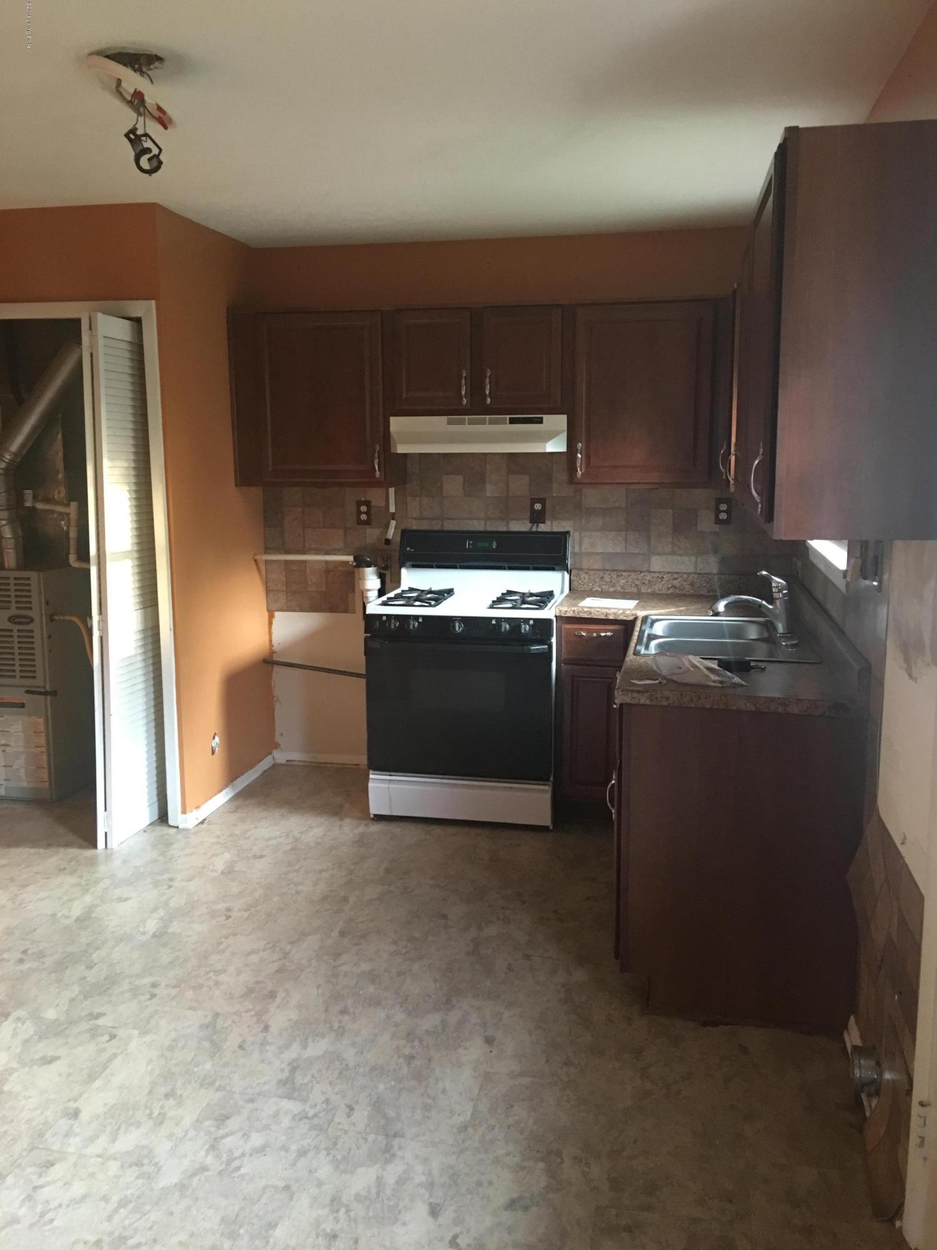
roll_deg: +0.2
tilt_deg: -7.3
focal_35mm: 29
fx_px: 1047
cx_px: 468
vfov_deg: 61.7
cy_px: 625
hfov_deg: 48.2
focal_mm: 4.15
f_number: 2.2
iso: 100
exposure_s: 1/10
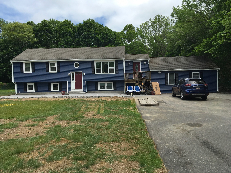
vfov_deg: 48.2
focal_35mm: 29
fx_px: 194
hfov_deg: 61.7
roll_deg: +3.0
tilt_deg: +0.1
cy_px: 86
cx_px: 116
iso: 25
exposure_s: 1/1425
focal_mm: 4.15
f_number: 2.2
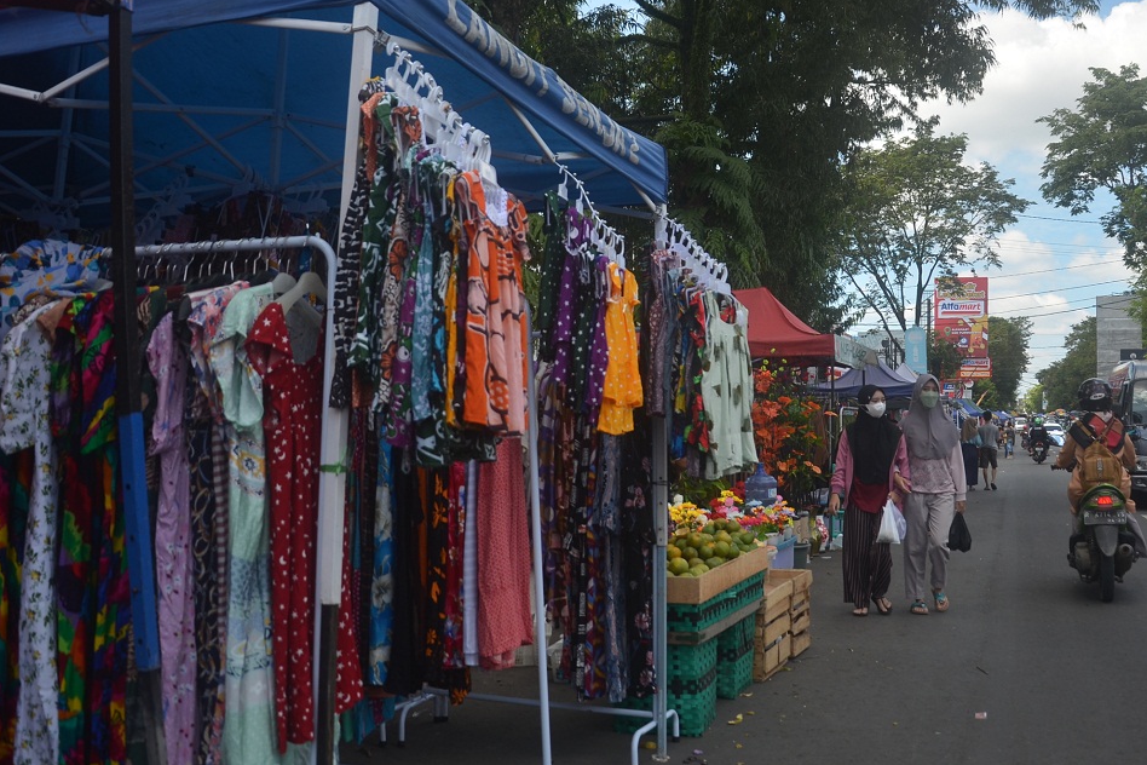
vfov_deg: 21.9
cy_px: 388
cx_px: 586
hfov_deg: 32.4
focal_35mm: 62
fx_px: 1975
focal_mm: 40
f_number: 4.5
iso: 160
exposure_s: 1/1000
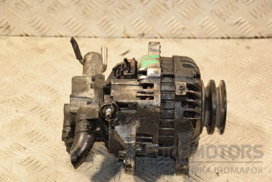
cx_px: 136
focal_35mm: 87
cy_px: 91
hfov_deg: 23.4
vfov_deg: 15.7
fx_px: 657
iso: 800
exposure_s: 1/80
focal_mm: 58
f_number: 5
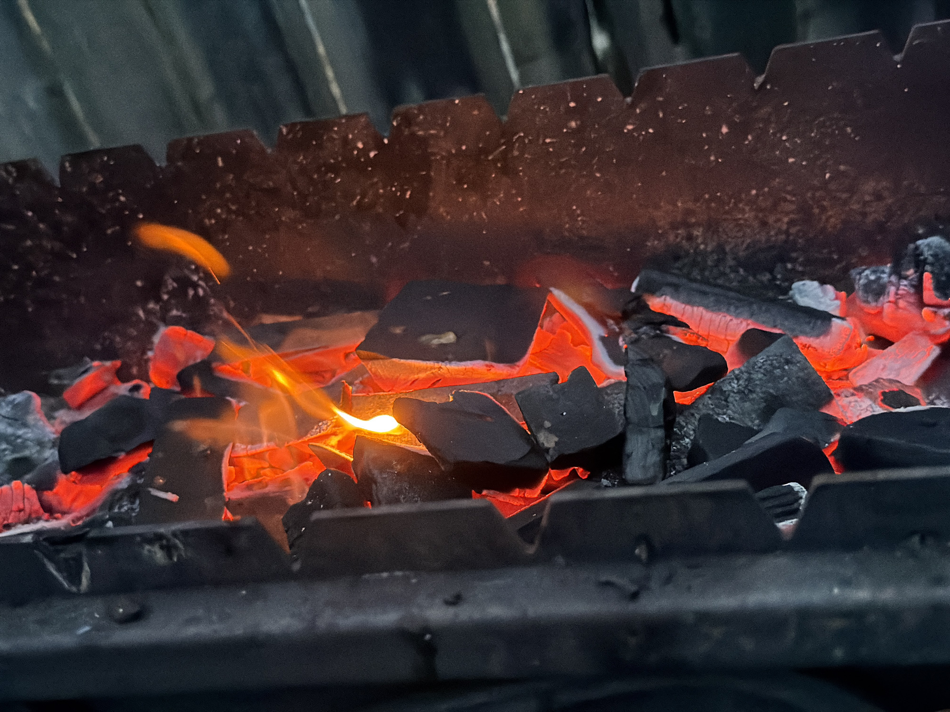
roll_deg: +16.3
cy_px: 356
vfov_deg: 30.3
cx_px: 475
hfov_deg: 39.7
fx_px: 1317
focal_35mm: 48
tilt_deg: -29.2
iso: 3200
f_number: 1.78
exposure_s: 1/120
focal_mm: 6.76
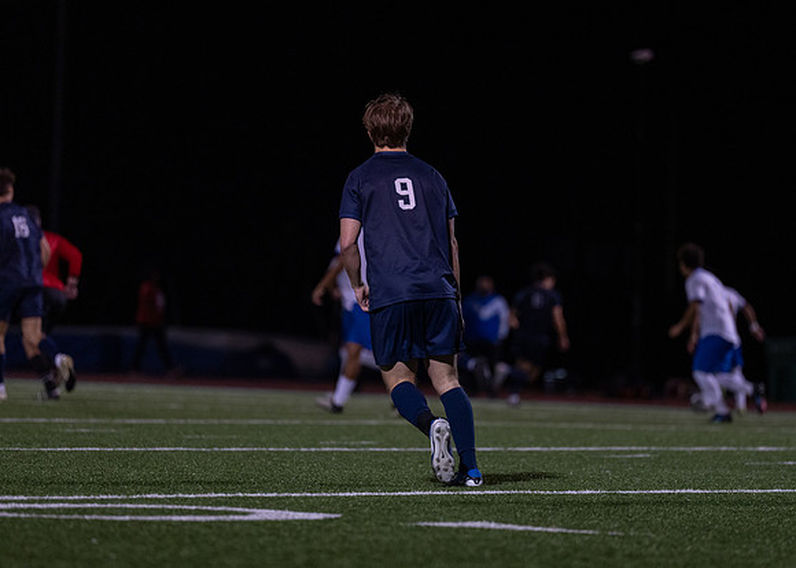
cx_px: 425
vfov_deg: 5.9
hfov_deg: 8.2
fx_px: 5553
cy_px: 302
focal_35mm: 246
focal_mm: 200
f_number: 2.8
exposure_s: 1/1250
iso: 2500
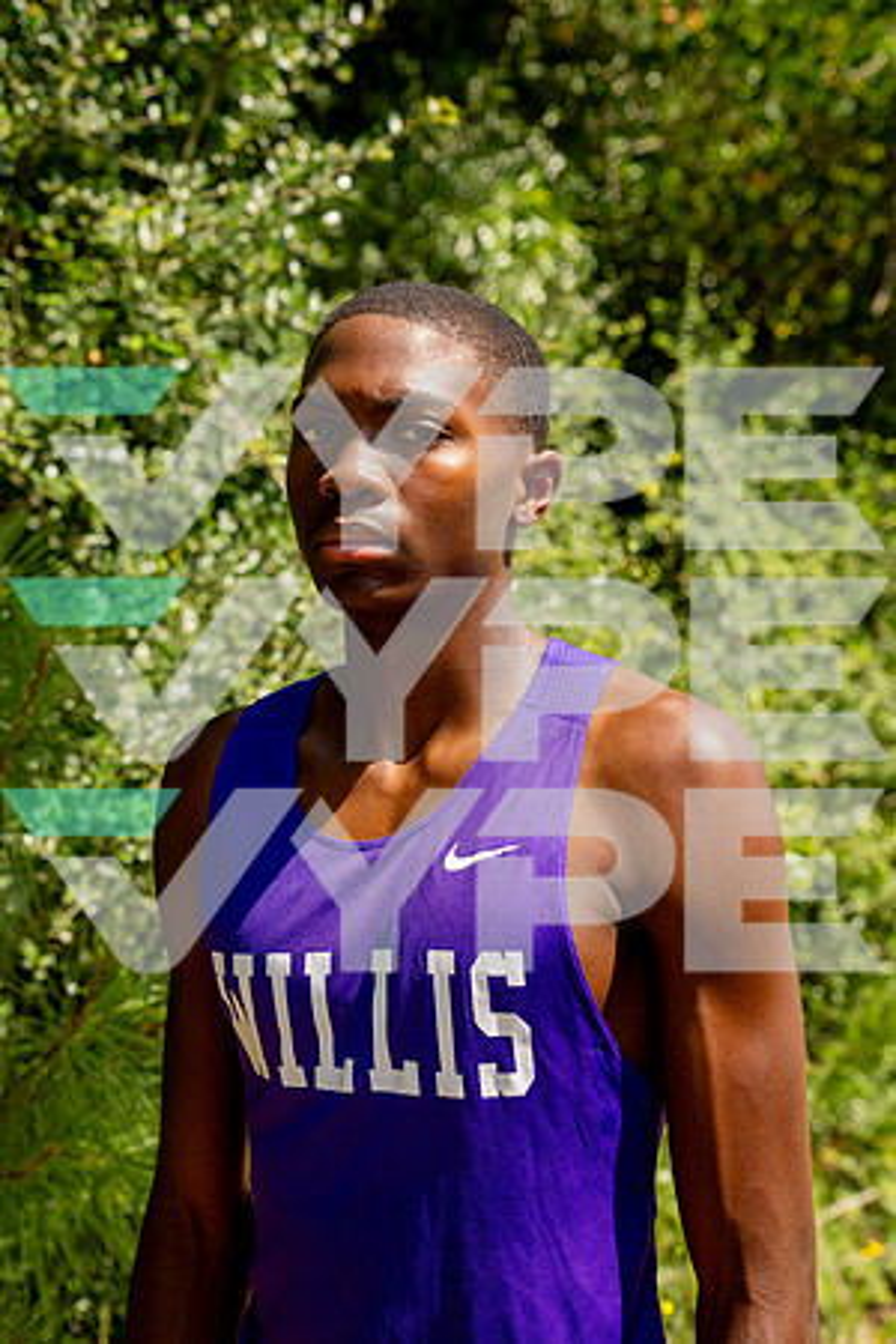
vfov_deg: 36.2
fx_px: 2053
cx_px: 448
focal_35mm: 55
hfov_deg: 24.6
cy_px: 672
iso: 100
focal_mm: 55
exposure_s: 1/320
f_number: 4.5
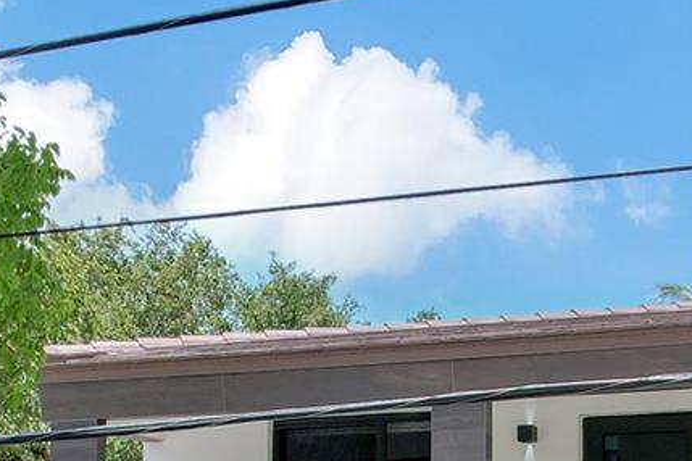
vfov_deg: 15.2
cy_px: 717
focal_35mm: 82
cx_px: 602
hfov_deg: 24.2
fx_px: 1576
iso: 100
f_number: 2.8
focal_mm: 8.38
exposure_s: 1/1000
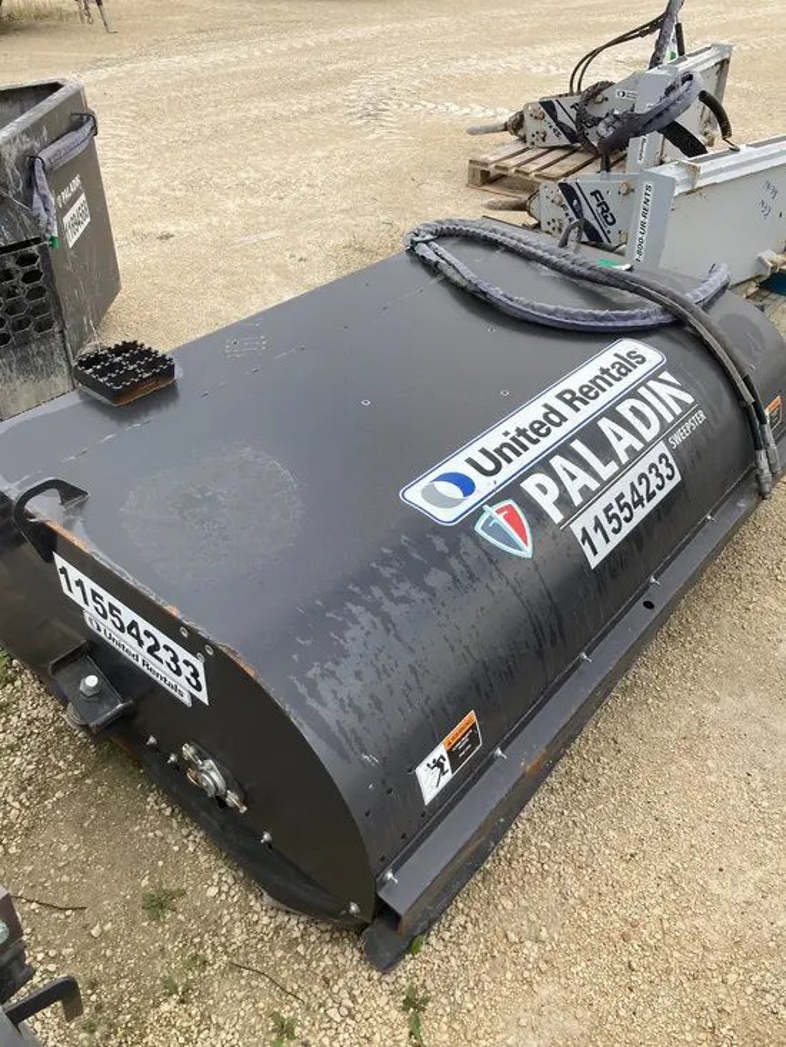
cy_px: 524
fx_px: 847
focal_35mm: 28
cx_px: 393
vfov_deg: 63.4
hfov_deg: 49.8
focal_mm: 3.99
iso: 20
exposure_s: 1/171
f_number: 1.8
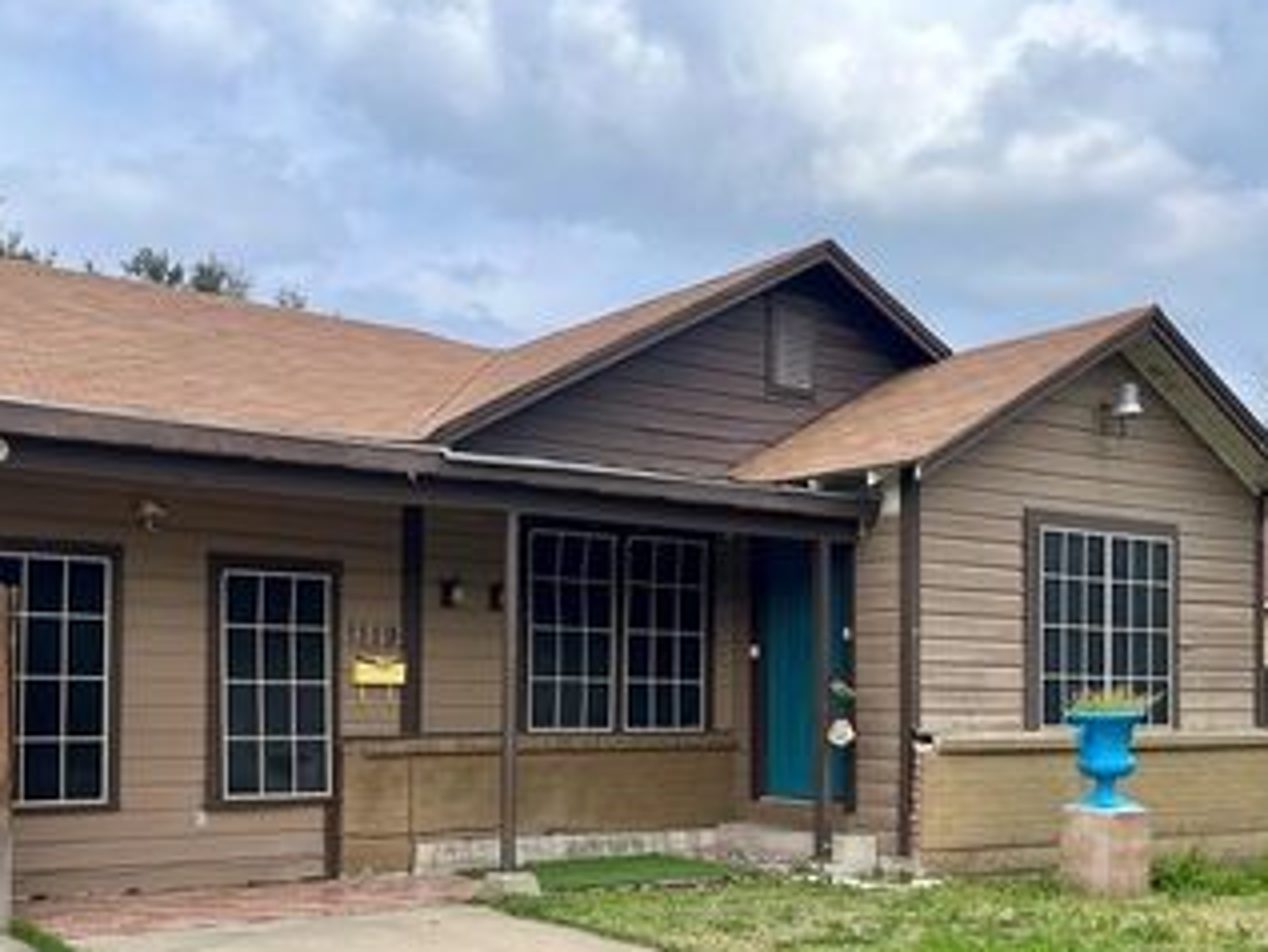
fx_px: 1502
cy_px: 706
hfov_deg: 45.2
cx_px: 448
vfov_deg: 34.5
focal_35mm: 41
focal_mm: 5.1
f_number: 1.6
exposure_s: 1/2755
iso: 50
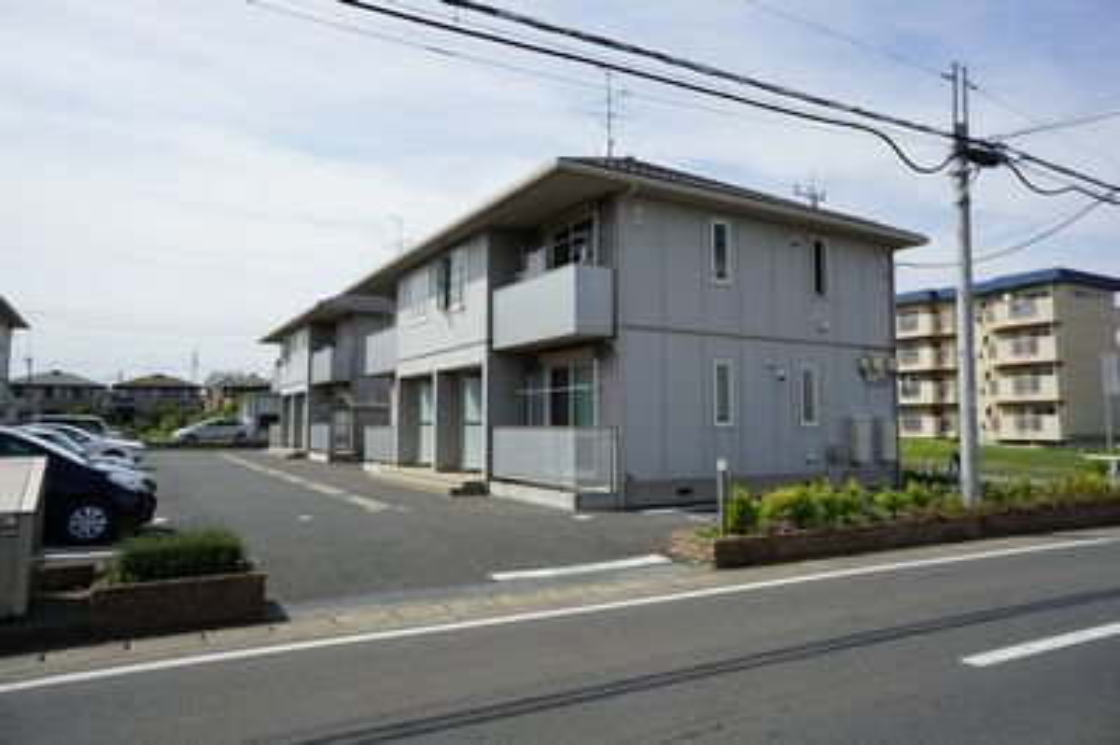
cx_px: 560
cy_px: 372
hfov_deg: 73.8
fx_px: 746
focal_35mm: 24
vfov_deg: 53.1
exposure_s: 1/100
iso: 100
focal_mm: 16
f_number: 14
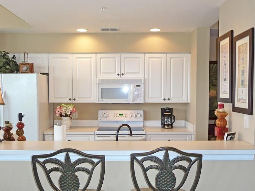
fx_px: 273
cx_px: 123
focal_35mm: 37
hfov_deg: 50.1
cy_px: 109
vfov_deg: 38.6
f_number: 3.3
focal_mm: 4.7
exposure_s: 1/30
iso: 100
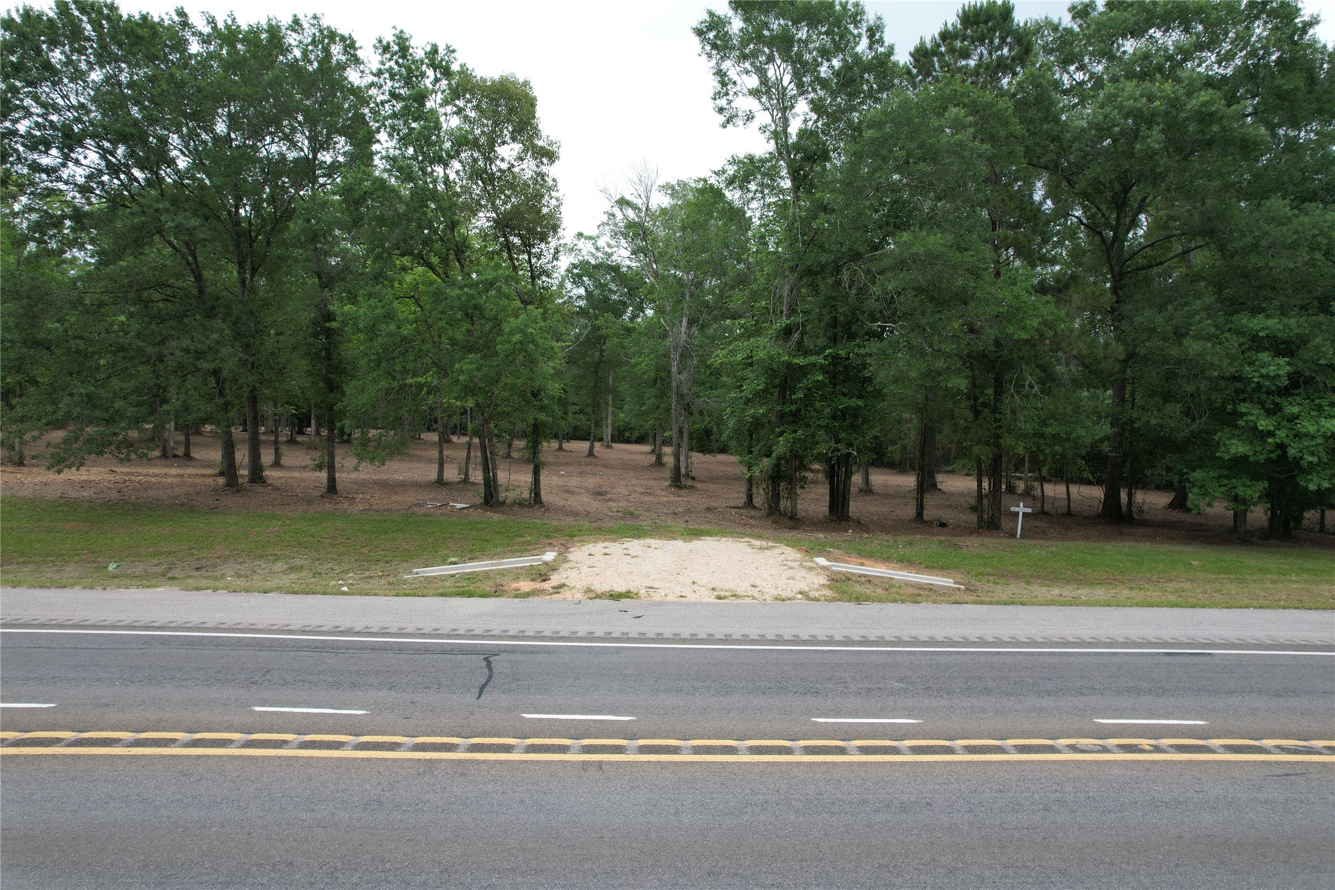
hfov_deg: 78.6
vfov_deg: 57.2
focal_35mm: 22
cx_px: 668
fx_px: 816
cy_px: 445
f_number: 2.8
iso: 100
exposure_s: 1/200
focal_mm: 8.38
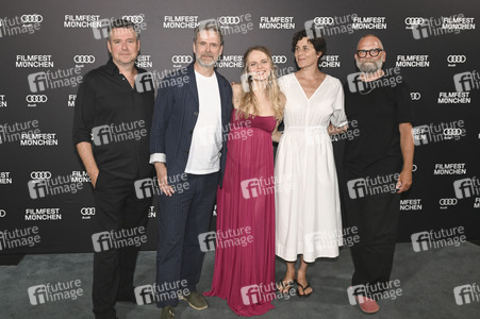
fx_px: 433
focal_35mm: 32
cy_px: 160
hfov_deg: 58.0
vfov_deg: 40.5
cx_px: 240
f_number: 5.6
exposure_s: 1/200
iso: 2000
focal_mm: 32.5
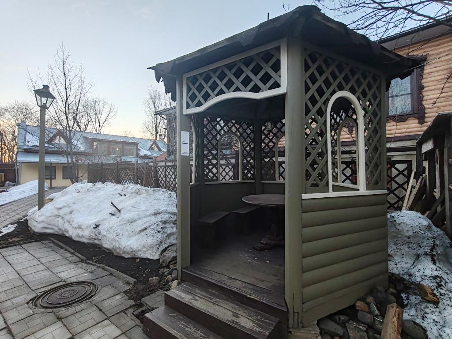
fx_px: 209
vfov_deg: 78.1
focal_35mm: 16
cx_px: 226
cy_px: 170
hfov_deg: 94.5
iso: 80
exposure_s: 1/100
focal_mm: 1.96
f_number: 2.2
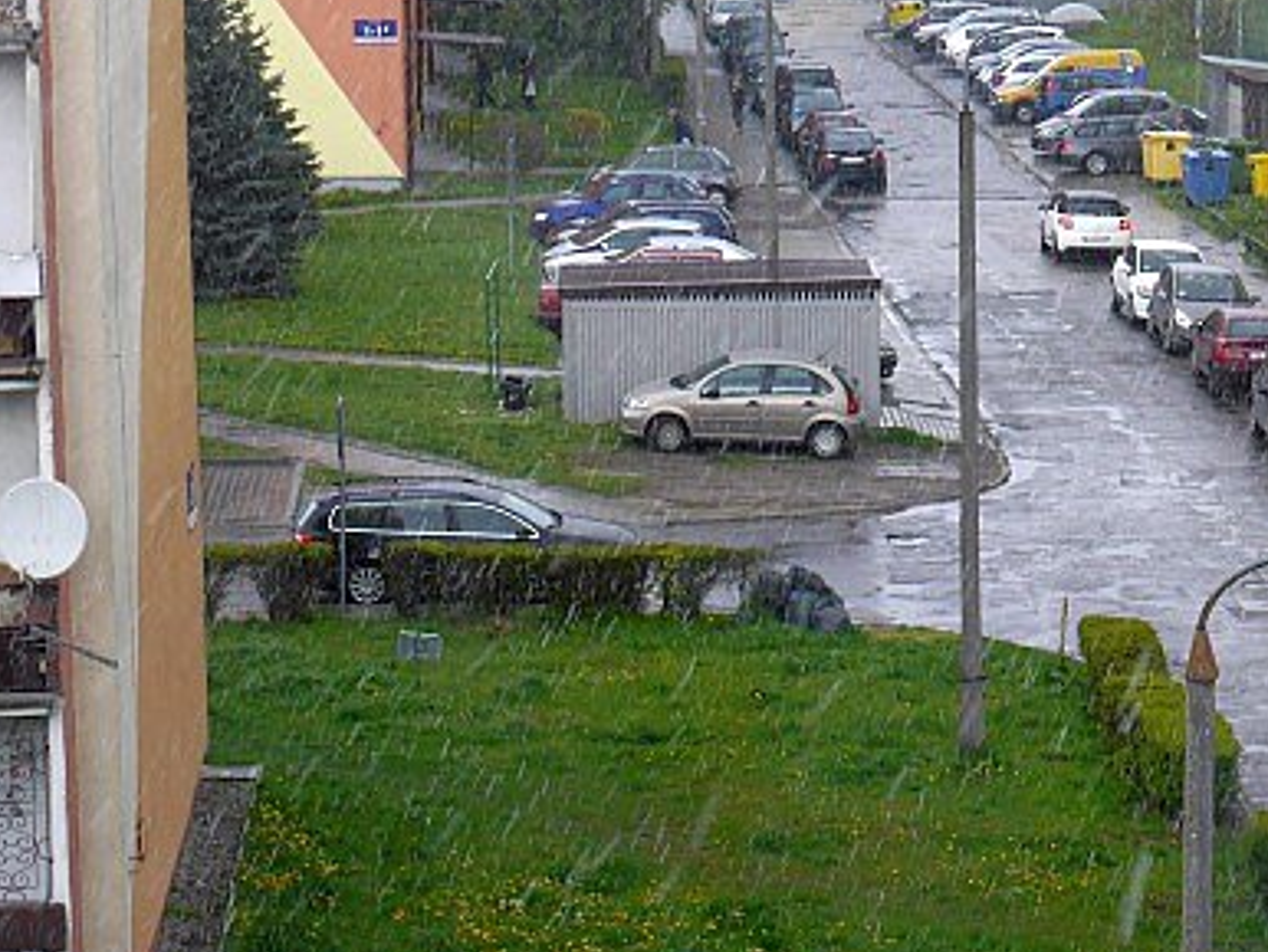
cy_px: 581
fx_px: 5021
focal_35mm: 137
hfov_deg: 14.2
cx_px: 1225
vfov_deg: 10.8
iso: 250
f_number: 5.4
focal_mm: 31
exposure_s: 1/125
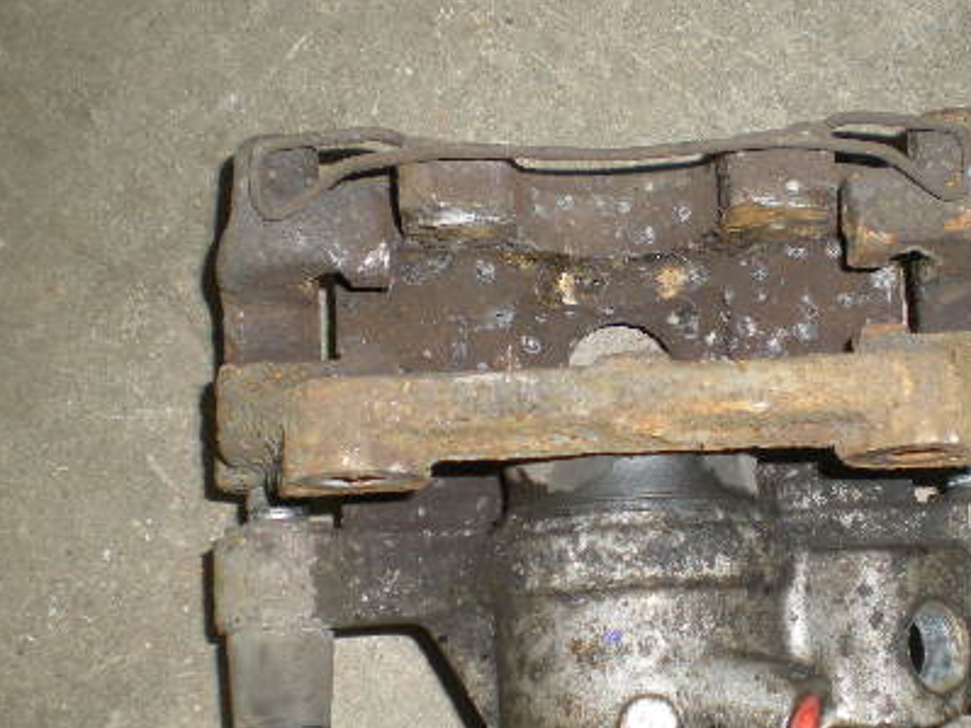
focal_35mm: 61
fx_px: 1711
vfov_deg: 23.9
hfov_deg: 31.4
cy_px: 499
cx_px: 672
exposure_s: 1/60
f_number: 3.1
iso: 87
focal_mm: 6.3
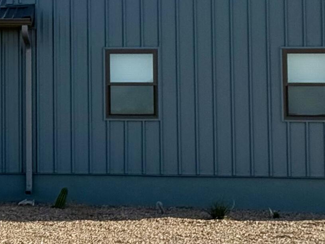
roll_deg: -0.3
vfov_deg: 8.4
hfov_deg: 11.0
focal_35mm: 176
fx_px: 1653
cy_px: -46
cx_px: -83
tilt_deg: +5.7
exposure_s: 1/4329
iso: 80
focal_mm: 6.76
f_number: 1.78
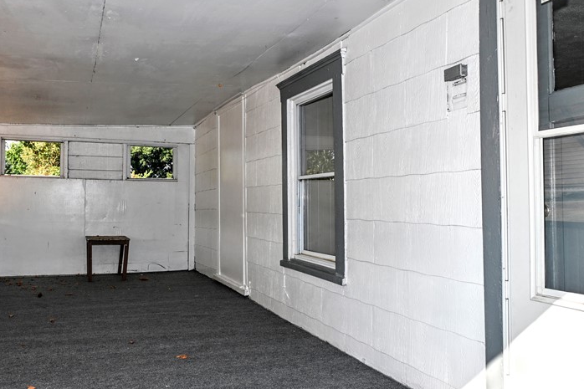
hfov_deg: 64.7
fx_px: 454
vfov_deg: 46.4
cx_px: 225
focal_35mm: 28
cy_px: 200
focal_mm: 12
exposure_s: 1/125
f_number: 5.6
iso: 100
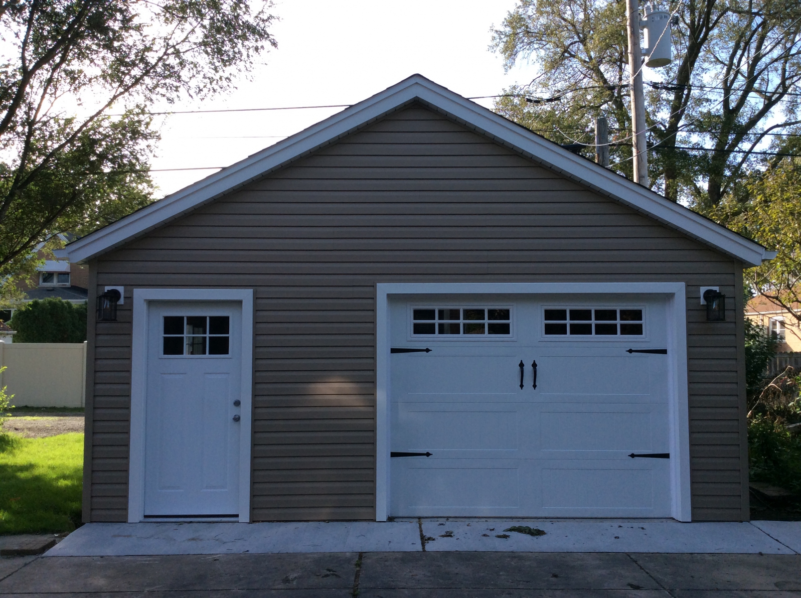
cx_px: 400
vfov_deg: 44.0
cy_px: 299
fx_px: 739
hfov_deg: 56.9
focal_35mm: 32
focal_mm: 3.3
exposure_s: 1/506
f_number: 2.4
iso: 32
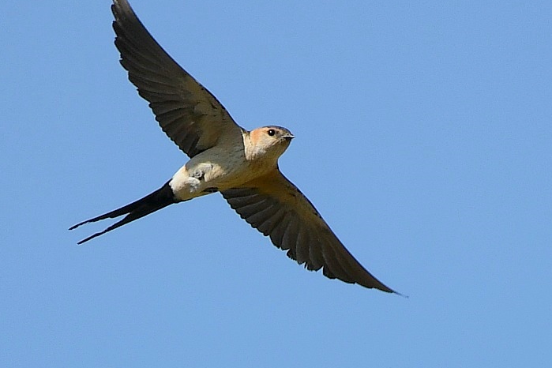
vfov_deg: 1.2
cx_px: 323
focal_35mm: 1101
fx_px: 16881
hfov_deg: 1.9
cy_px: 151
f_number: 5.6
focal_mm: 500
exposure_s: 1/3000
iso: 400
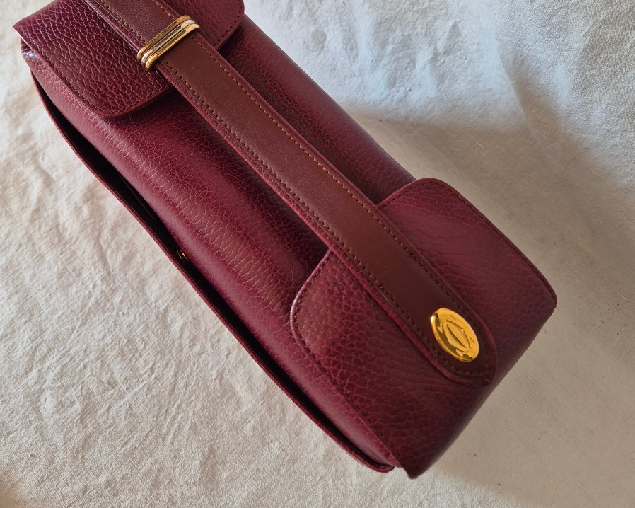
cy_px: 129
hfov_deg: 58.8
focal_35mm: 30
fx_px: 564
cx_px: 318
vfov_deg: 46.8
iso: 250
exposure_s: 1/180
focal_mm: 5.4
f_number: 1.8
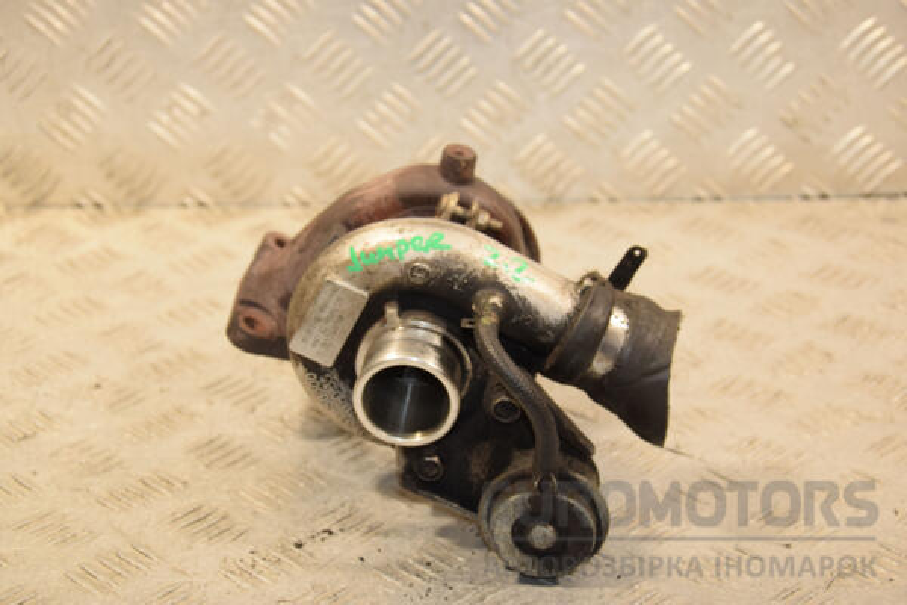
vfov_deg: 17.5
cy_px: 302
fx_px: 1965
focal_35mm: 78
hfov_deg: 26.0
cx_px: 454
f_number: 5.6
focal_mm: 52
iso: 800
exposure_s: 1/200
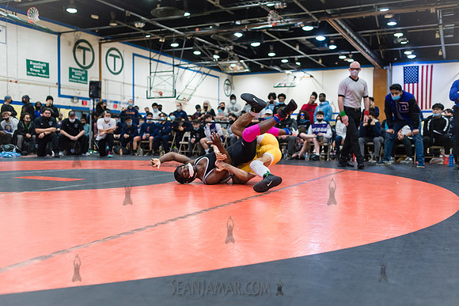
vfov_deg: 37.7
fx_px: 449
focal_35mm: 35
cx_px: 230
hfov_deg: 54.2
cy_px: 153
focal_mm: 35
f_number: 3.5
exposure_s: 1/400
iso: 4000
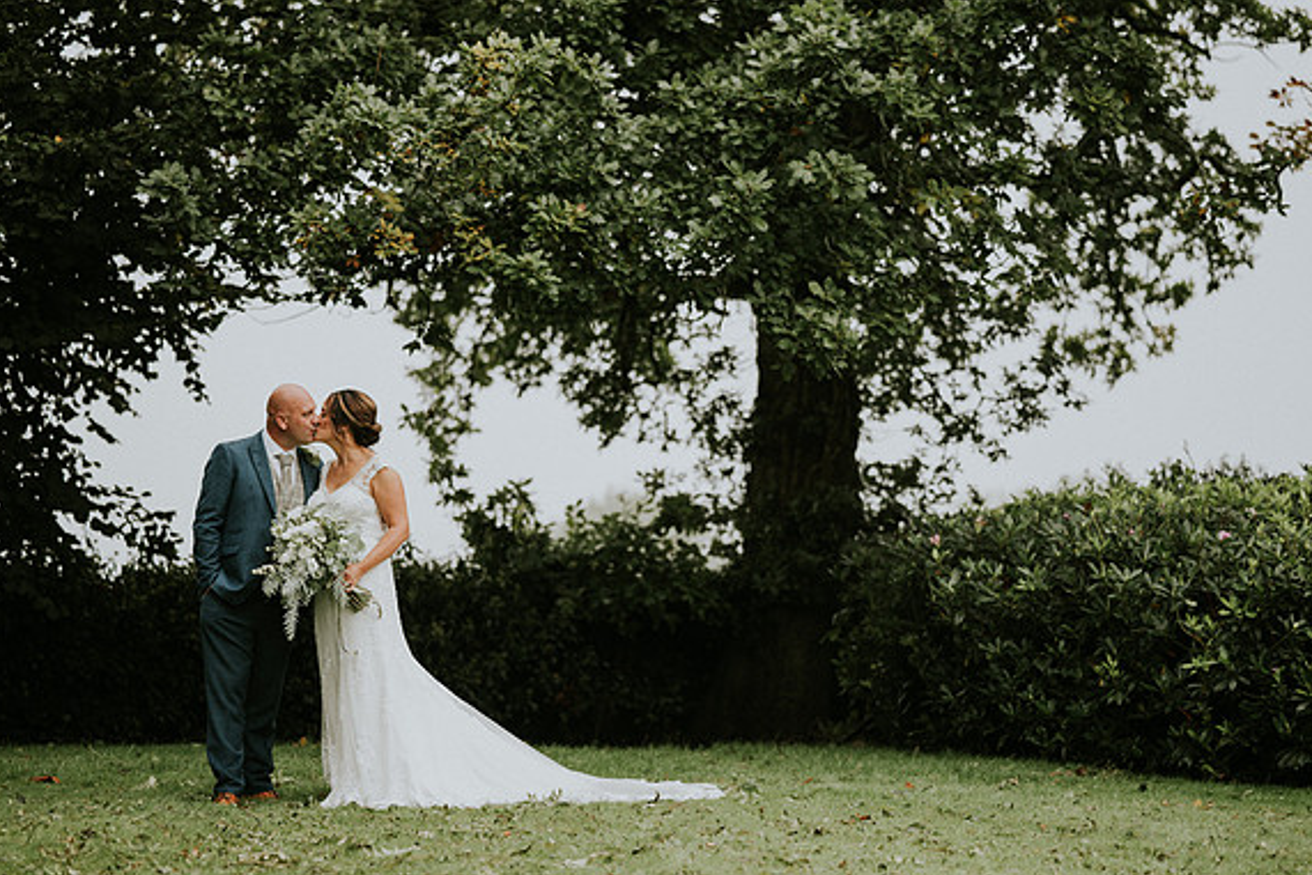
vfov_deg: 14.1
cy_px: 467
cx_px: 635
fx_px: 3536
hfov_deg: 21.0
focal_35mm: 97
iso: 50
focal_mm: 85
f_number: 1.8
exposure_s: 1/200
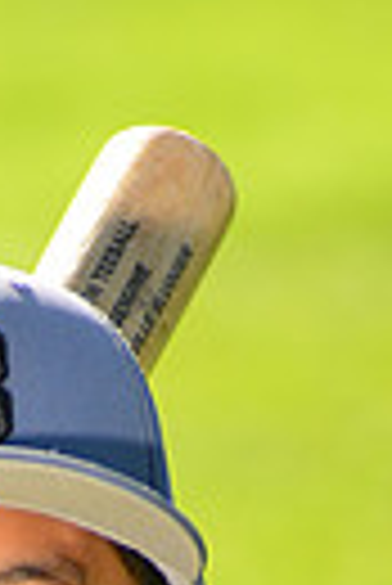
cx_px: -25
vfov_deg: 2.5
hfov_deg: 1.7
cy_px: 927
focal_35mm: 826
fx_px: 13455
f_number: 5
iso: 100
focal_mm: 185
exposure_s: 1/250
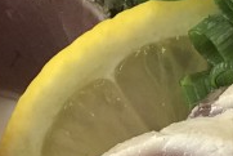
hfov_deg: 6.1
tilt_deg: -50.5
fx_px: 2170
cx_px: 351
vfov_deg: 4.1
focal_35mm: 335
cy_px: 107
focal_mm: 6.6
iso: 50
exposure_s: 1/60
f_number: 2.8
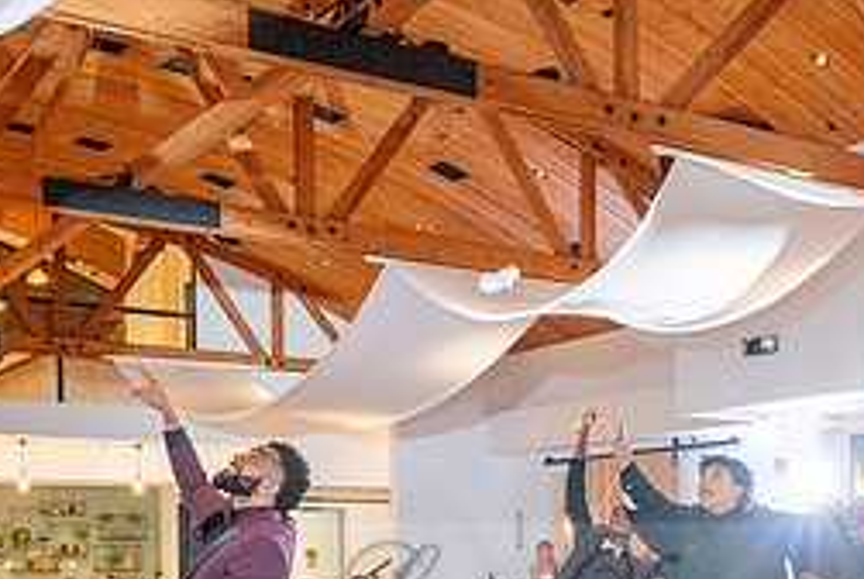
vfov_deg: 21.7
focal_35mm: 60
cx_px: 589
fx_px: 1442
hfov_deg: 33.0
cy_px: 605
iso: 3200
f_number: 4
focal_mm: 26
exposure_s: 1/200
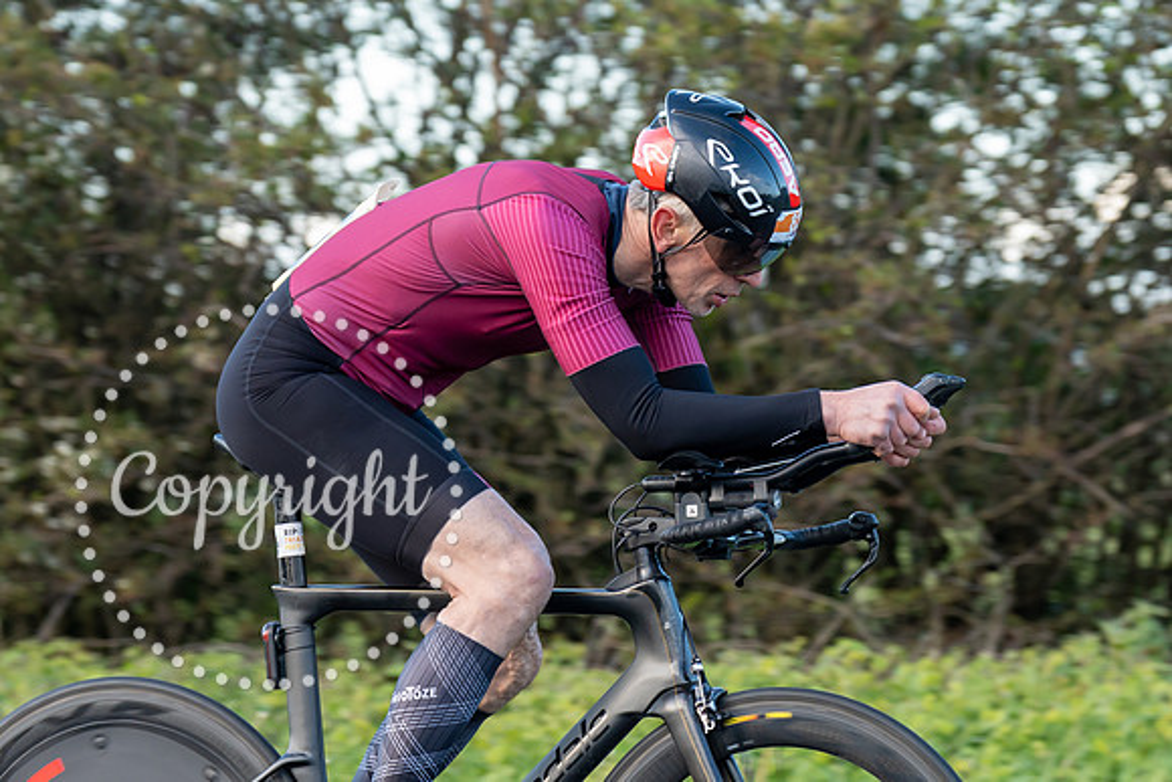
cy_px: 393
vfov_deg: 6.5
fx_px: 6928
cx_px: 546
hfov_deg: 9.7
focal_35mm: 213
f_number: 3.2
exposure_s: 1/640
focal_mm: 113
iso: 800
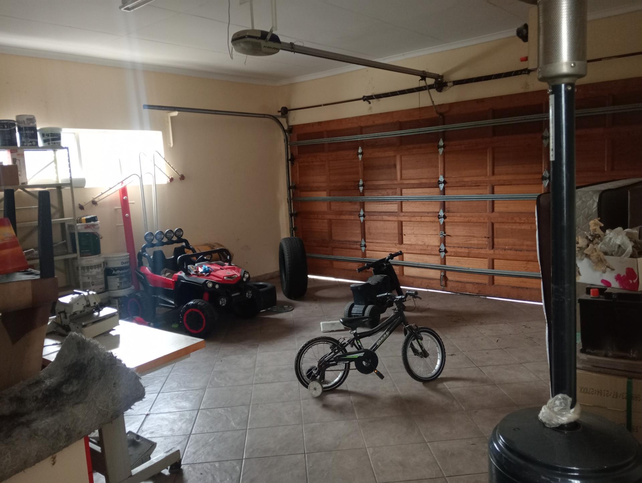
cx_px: 321
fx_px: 520
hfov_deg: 63.4
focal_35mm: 28
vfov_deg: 49.8
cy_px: 242
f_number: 1.8
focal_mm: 3.98
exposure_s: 1/33.3
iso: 756
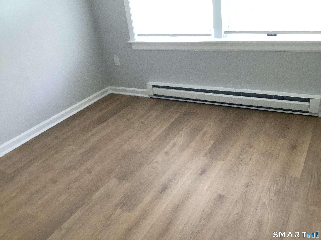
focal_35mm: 31
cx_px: 160
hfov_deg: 58.4
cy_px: 120
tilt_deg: -27.9
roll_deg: +8.2
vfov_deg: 45.4
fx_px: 287
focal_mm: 3.3
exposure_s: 1/60
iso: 100
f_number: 2.4
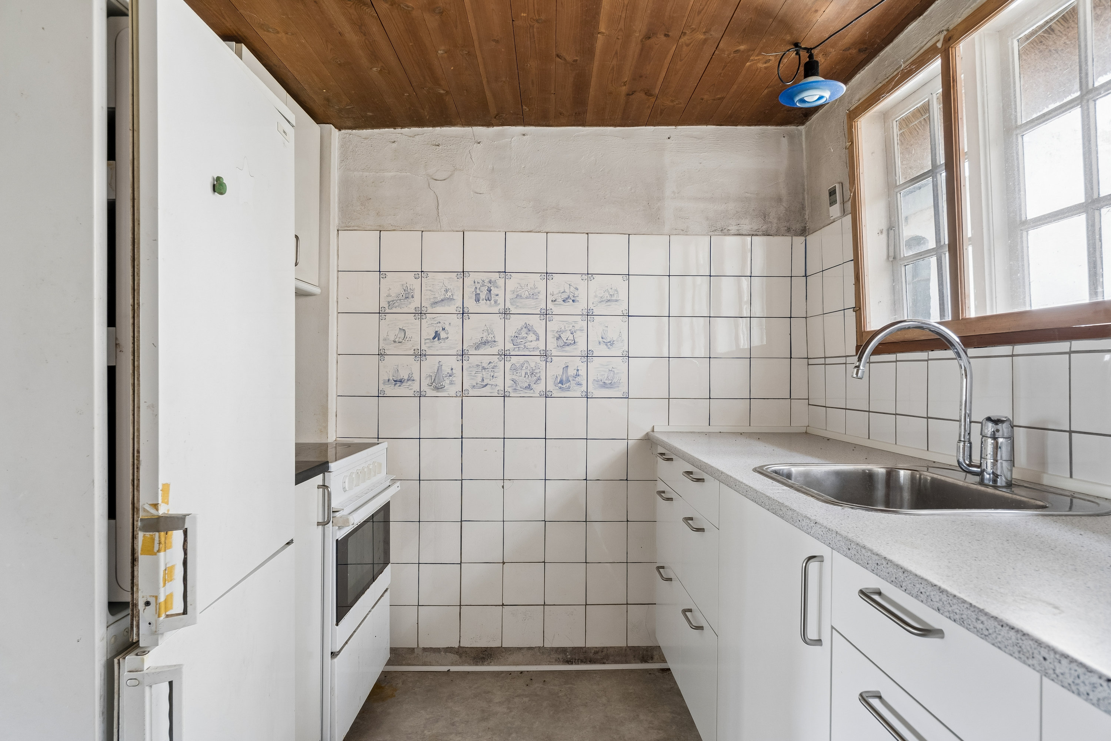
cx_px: 556
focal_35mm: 22
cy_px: 370
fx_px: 694
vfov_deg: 56.1
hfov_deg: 77.3
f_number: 8
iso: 200
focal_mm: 15
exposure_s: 1/4
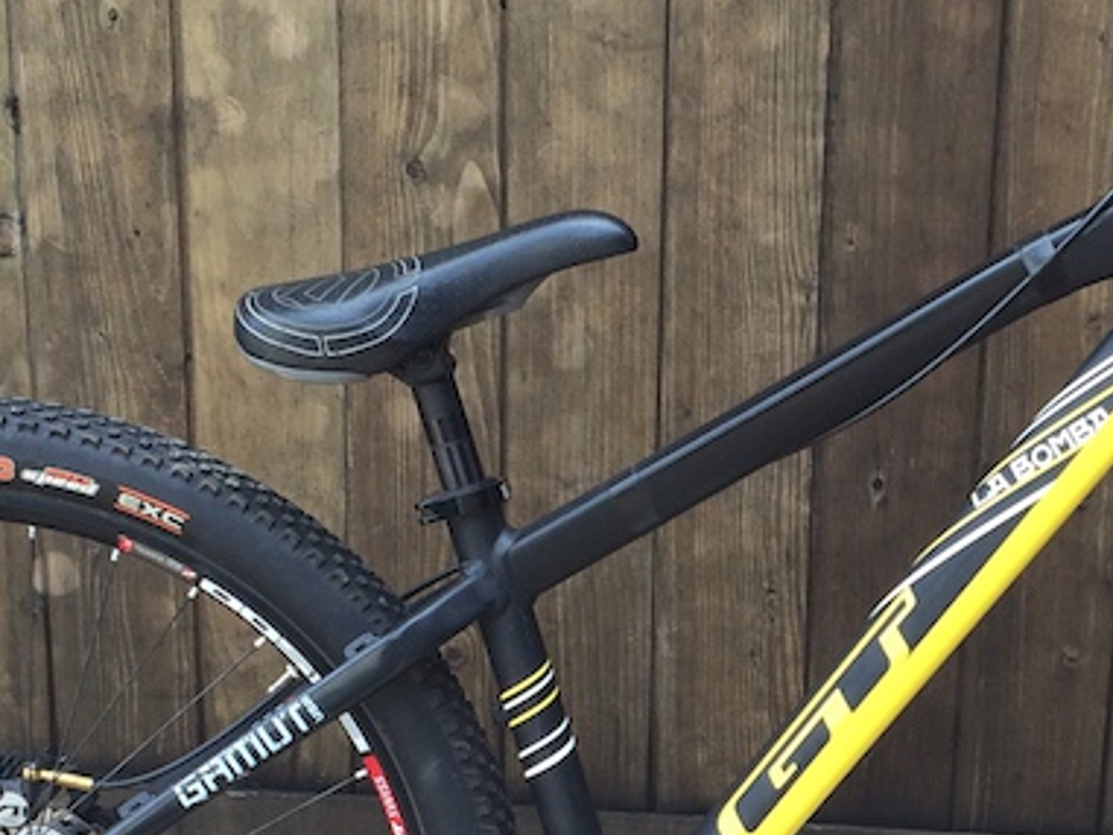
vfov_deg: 18.8
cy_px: 619
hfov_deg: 24.7
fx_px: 2509
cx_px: 873
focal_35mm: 78
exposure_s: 1/214
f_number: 2.2
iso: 32
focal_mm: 4.15
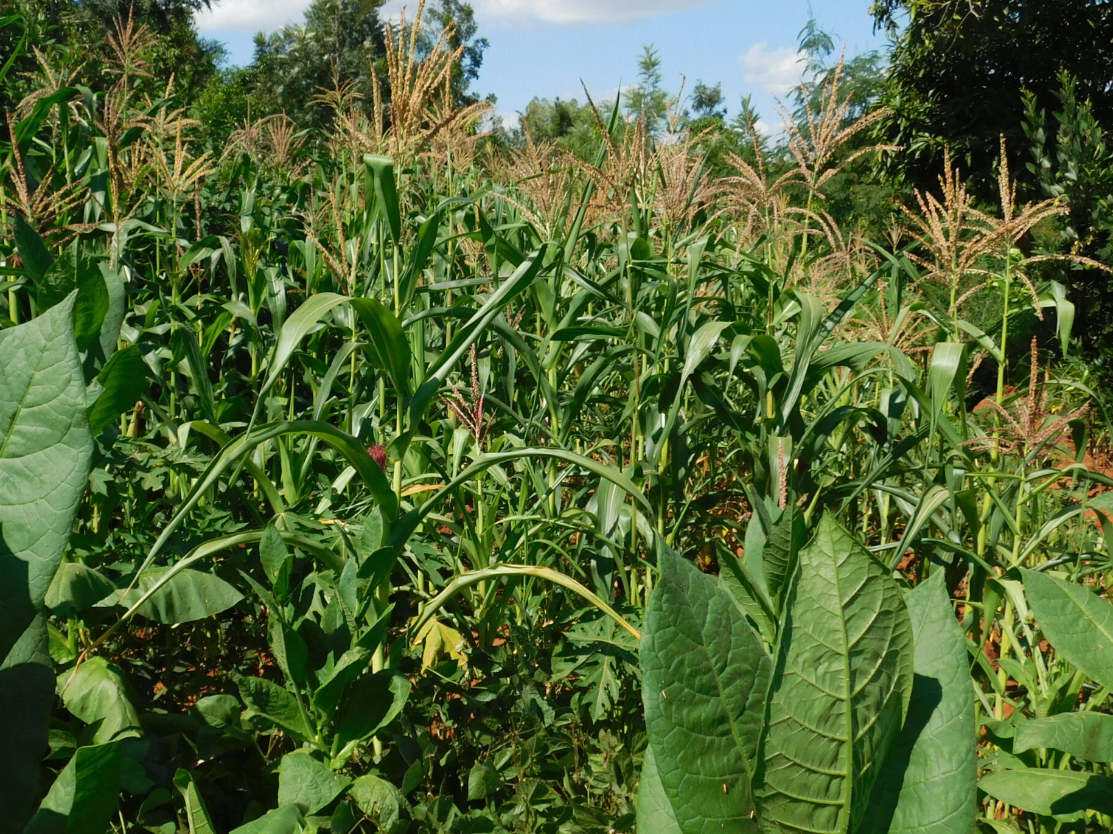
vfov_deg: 34.3
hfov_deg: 44.6
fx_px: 1350
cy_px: 452
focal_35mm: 42
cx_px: 464
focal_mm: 5.3
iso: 125
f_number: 6.4
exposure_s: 1/400
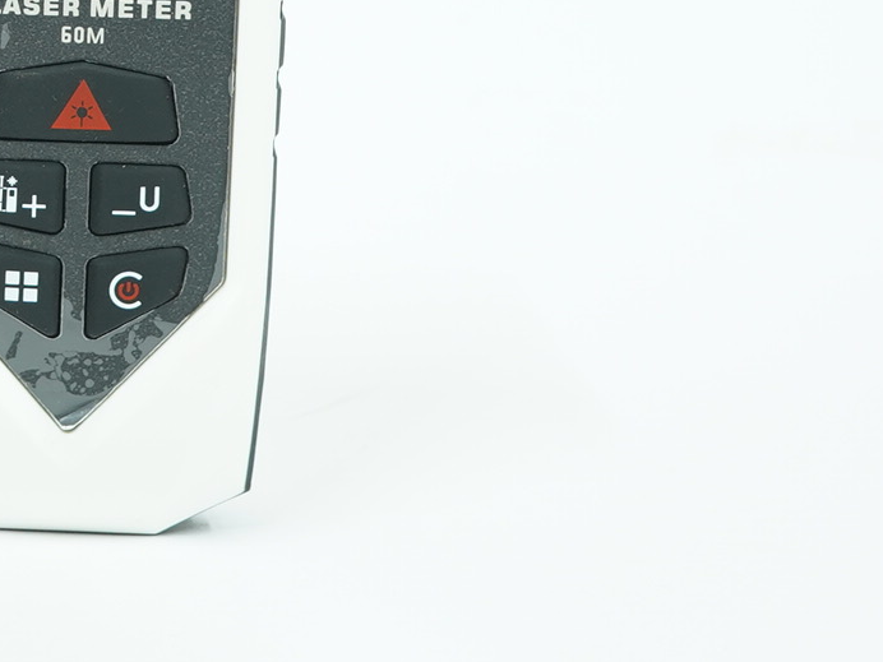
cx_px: -293
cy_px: -158
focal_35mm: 134
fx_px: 3418
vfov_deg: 10.8
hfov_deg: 14.1
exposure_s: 1/3
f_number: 8
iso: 640
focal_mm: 33
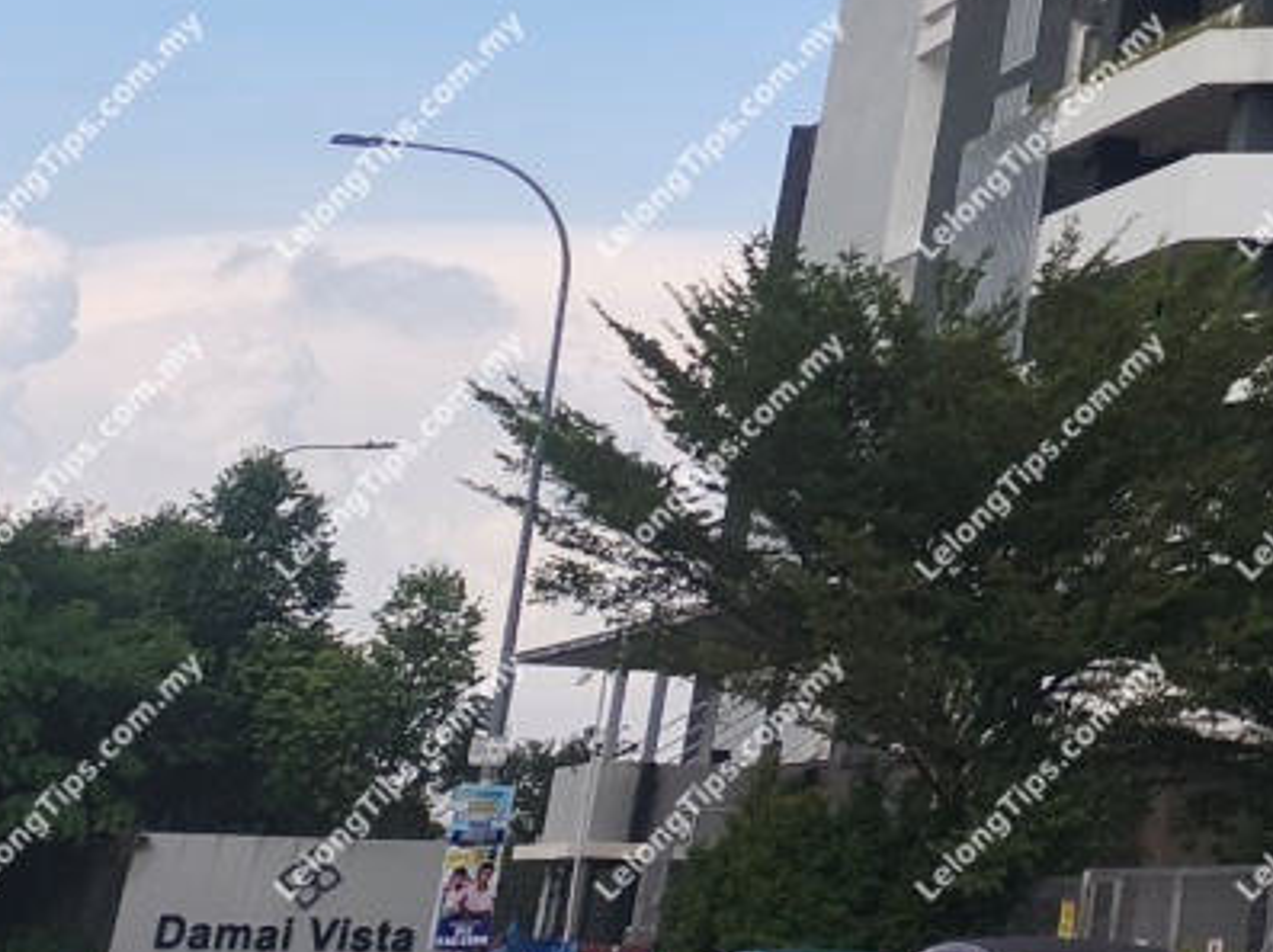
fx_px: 3233
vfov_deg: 14.7
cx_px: 2028
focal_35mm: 88
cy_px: -766
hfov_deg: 19.0
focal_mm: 6.14
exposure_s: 1/618
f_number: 1.65
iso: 50
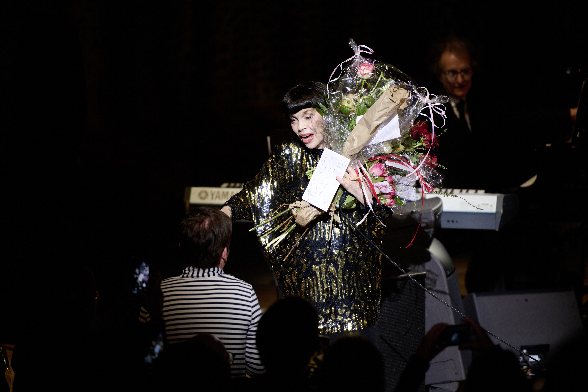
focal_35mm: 200
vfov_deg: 6.9
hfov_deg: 10.3
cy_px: 196
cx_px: 294
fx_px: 3266
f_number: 2.8
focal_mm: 200
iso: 500
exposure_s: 1/400
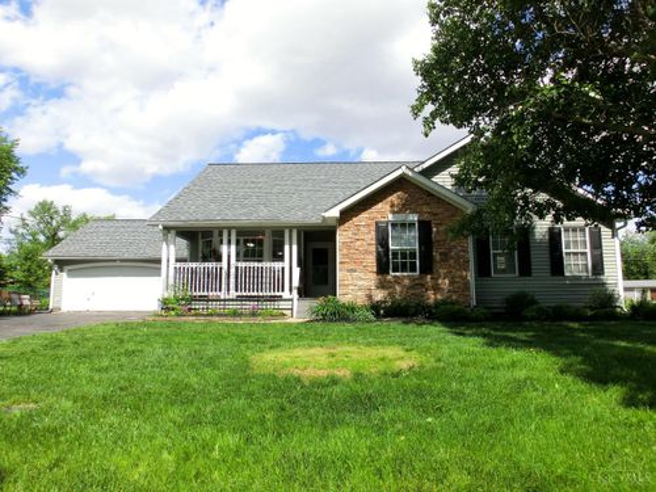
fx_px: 455
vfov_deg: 56.8
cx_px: 328
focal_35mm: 24
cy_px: 246
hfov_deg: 71.6
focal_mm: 4.24
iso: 100
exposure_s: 1/160
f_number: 7.9
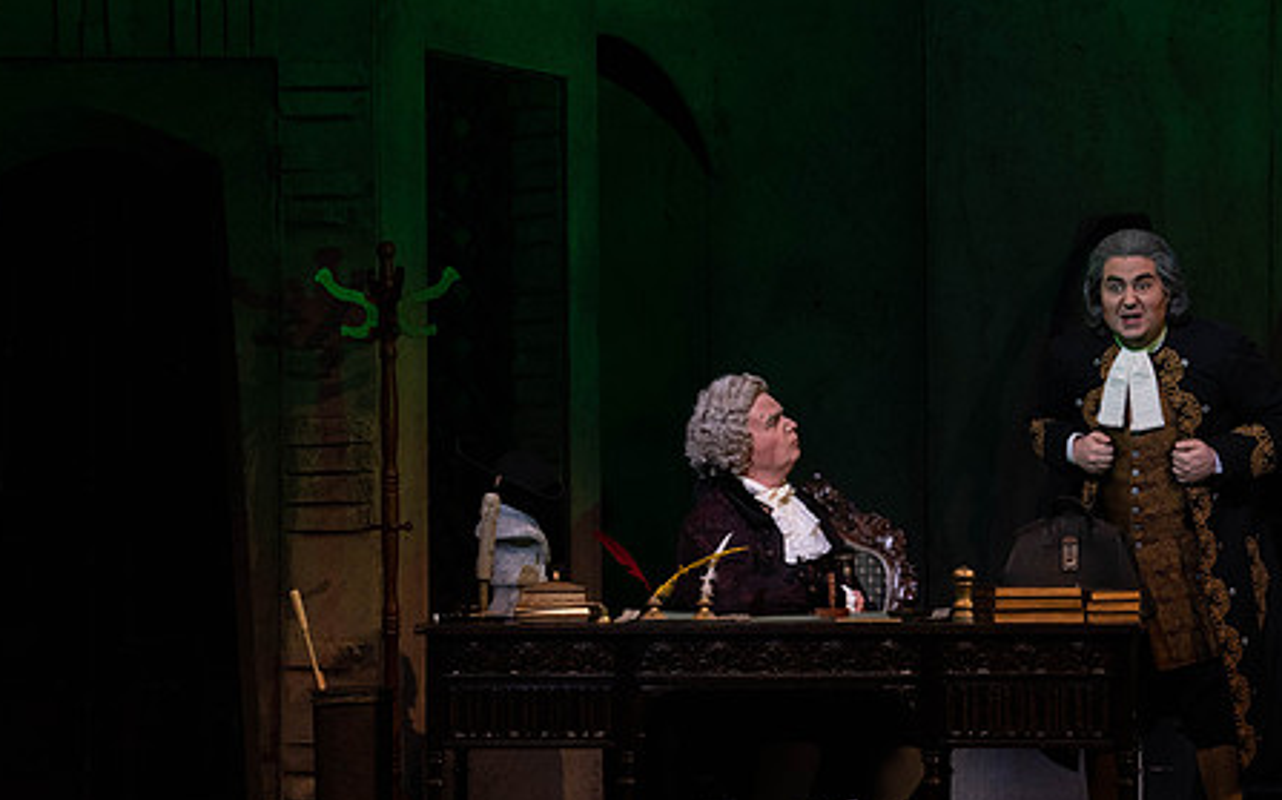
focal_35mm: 229
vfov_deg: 5.7
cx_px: 743
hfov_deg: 9.2
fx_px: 7998
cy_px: 409
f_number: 9
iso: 3200
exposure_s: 1/250
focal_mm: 173
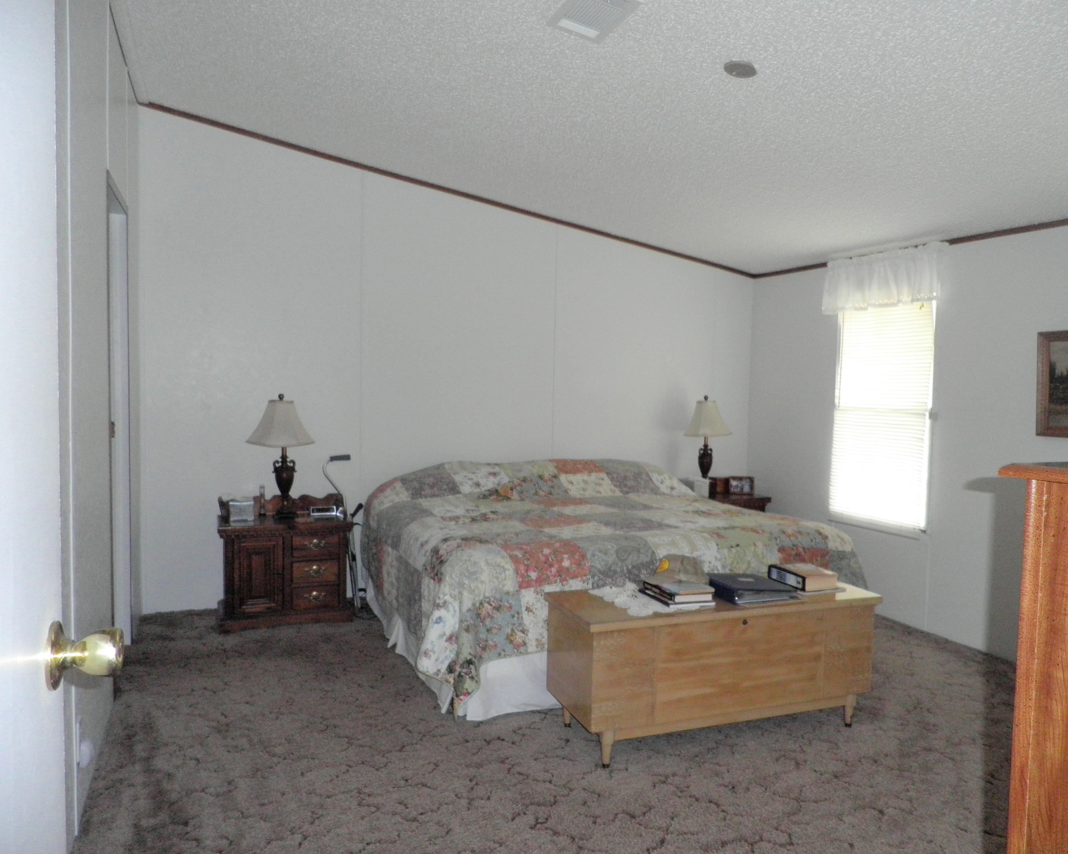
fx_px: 822
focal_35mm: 26
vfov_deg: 54.9
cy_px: 440
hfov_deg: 65.9
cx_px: 591
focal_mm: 4.3
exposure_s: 1/30
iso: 200
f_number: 3.3
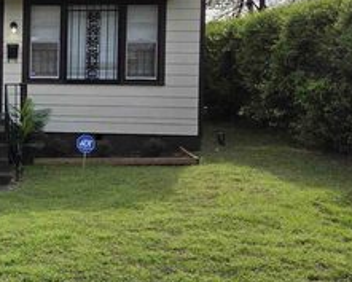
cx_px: -118
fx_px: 677
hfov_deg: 24.9
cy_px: 89
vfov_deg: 23.4
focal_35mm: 65
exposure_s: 1/4885
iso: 80
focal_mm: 5.4
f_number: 1.8
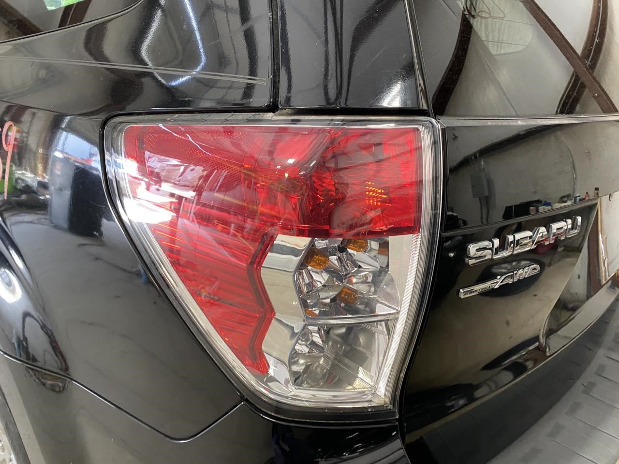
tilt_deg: -23.4
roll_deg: -5.3
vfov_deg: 53.1
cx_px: 310
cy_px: 232
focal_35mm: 26
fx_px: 465
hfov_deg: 67.3
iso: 250
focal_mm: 4.25
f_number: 1.8
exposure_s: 1/60
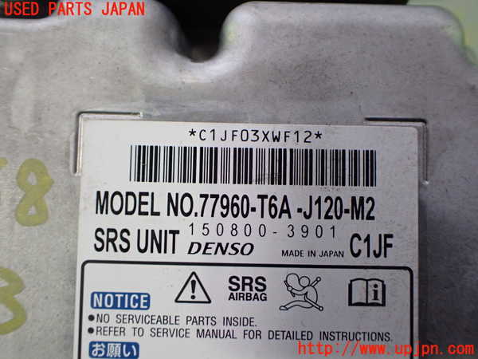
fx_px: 414
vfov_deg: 46.8
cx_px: 239
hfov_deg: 60.0
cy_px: 180
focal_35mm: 30
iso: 500
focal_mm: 5.4
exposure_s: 1/125
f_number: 2.3
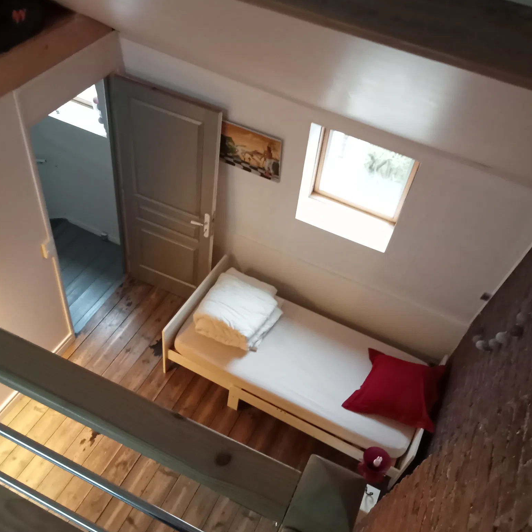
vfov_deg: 48.4
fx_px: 591
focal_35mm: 34
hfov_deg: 48.5
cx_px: 264
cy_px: 288
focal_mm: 3.46
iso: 1562
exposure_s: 1/25
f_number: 2.2
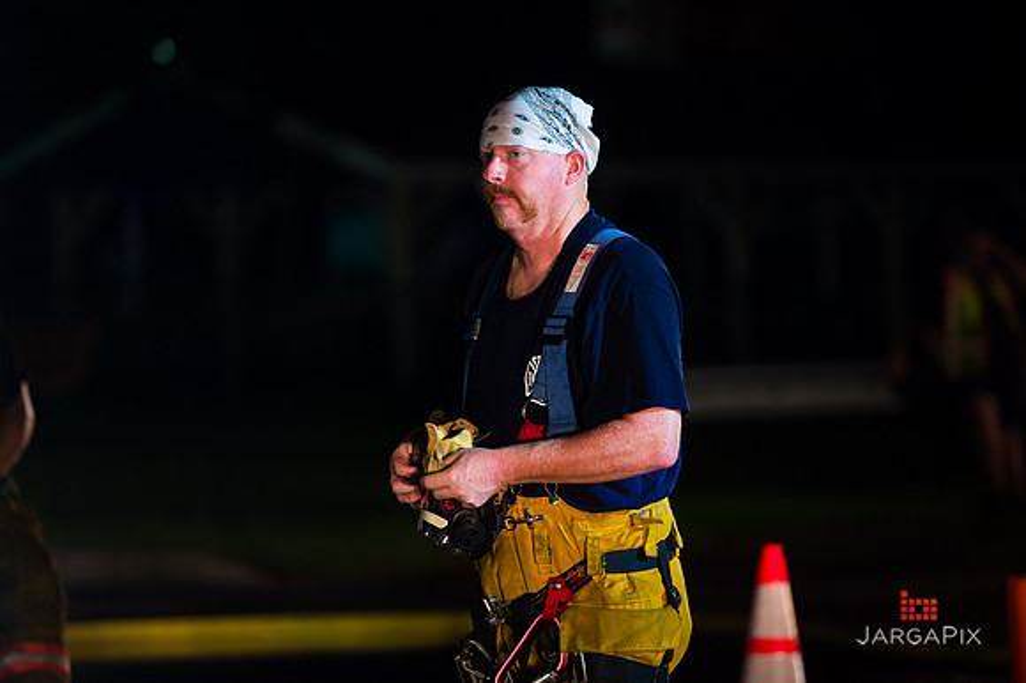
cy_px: 342
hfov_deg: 10.3
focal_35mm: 200
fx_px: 5697
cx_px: 513
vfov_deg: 6.9
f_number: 3.2
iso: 1600
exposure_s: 1/125
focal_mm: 200
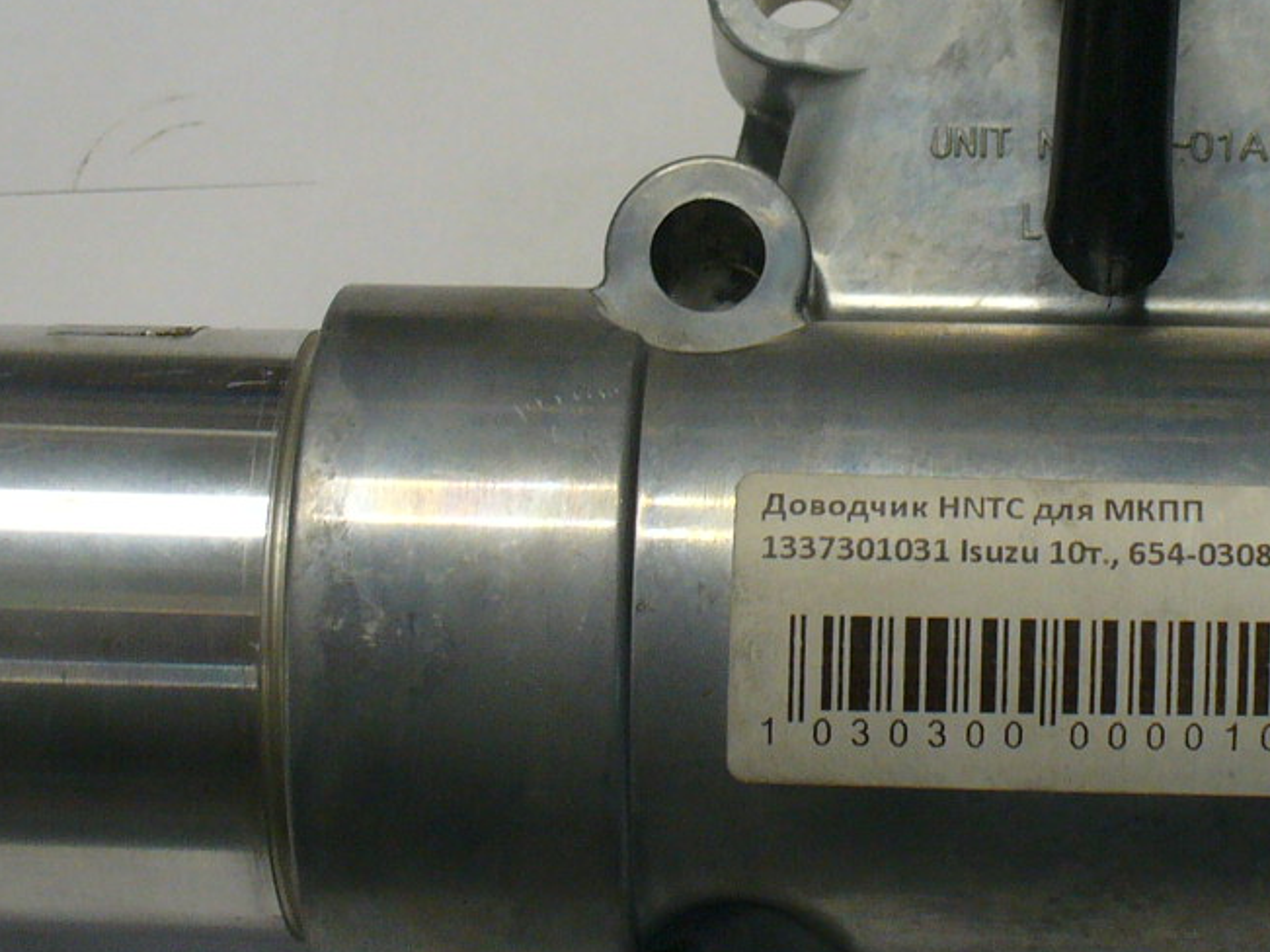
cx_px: 886
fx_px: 3338
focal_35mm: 91
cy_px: 258
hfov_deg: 21.4
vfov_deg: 16.2
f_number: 2.8
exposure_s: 1/30
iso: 100
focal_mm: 6.1
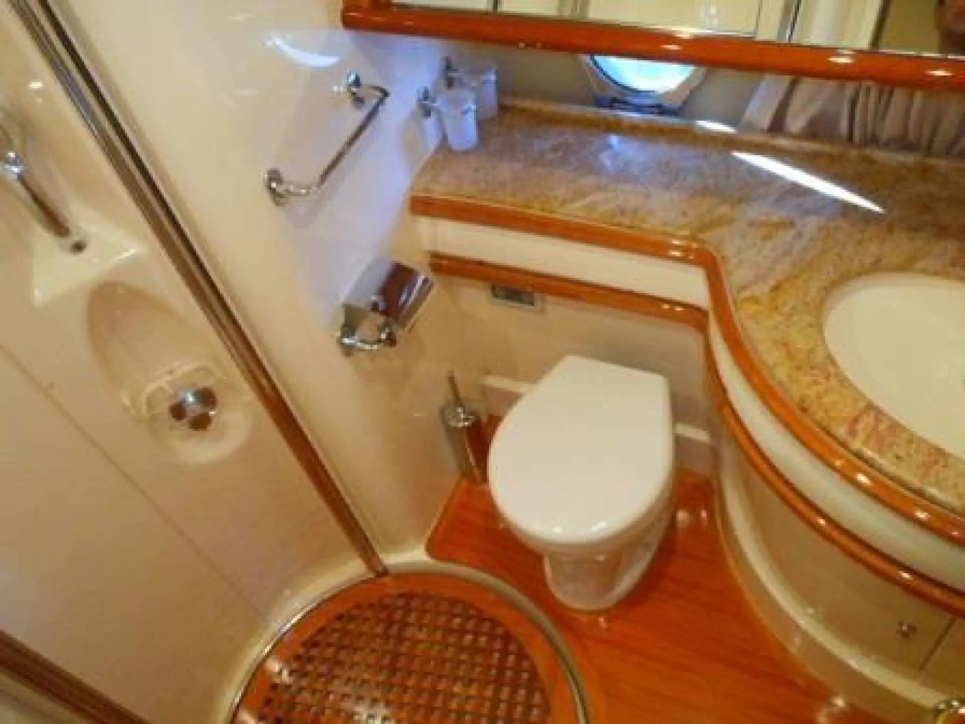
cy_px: 362
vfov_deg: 48.2
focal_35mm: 29
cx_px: 482
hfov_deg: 61.7
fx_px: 808
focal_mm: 5.2
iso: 560
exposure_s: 1/25
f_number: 4
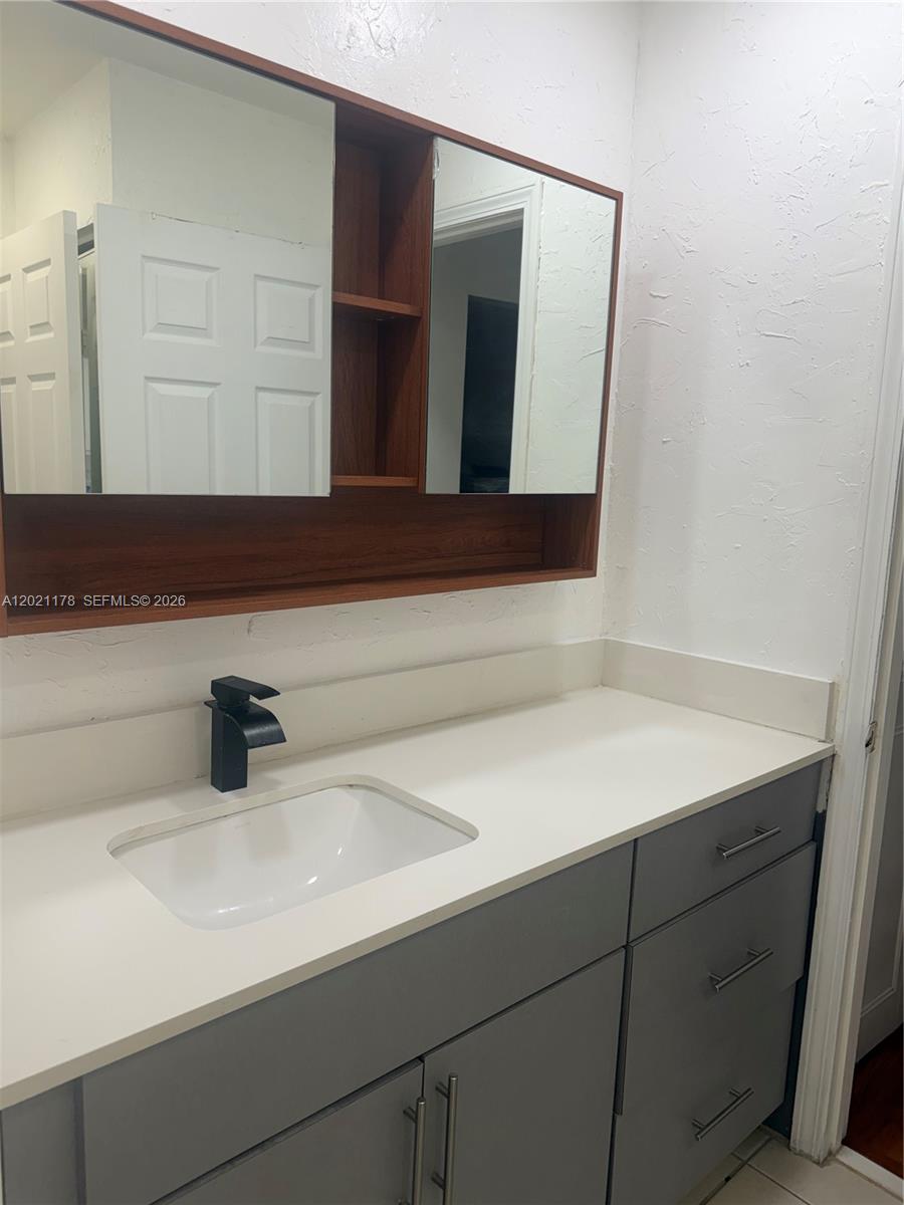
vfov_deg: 71.6
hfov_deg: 56.8
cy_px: 602
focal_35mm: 24
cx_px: 452
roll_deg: -2.4
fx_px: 836
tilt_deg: -9.4
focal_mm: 6.76
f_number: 1.78
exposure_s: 1/120
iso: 64
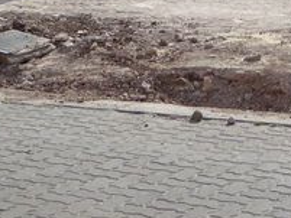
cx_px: 195
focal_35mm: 135
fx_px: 1136
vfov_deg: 10.3
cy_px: -186
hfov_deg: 14.6
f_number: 3.6
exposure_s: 1/500
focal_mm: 5.8
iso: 80
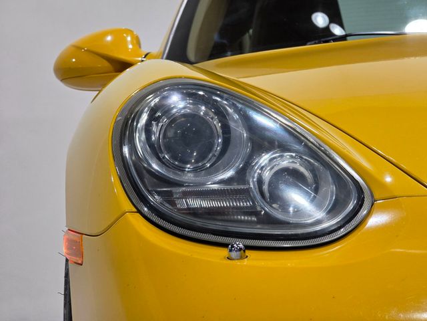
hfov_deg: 17.1
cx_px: 214
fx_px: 1419
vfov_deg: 12.9
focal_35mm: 115
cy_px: 160
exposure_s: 1/120
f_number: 3.4
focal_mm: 18.6
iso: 200
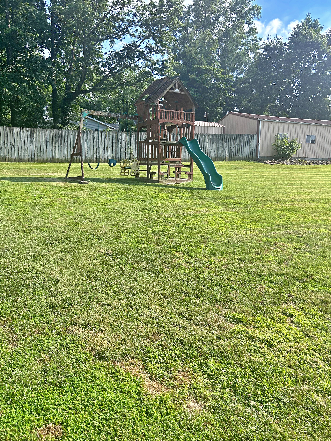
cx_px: 166
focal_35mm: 26
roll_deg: -0.8
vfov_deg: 67.3
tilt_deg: -7.6
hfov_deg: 53.1
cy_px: 220
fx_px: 331
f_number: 1.5
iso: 50
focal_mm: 5.7
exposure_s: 1/1901
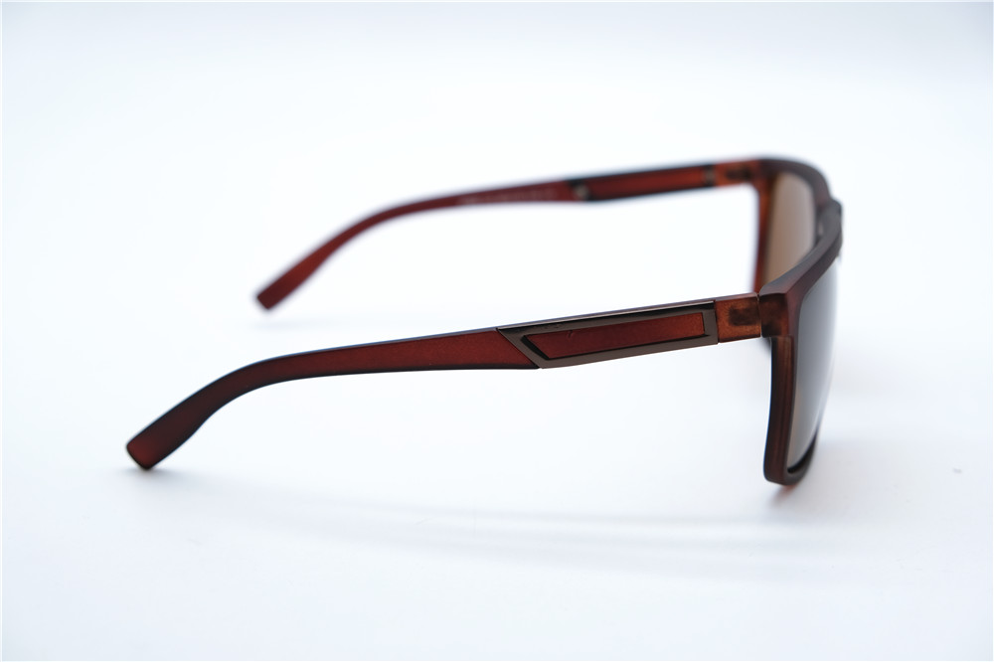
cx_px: 497
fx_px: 1628
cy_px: 331
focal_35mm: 59
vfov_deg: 23.0
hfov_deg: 33.9
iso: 160
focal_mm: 39
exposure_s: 1/240
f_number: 4.5
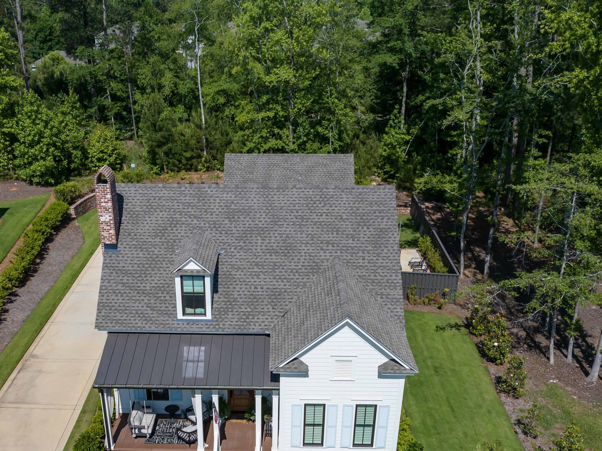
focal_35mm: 38
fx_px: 661
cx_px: 258
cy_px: 341
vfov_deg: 36.7
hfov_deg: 48.8
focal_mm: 12.29
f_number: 2.8
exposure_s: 1/500
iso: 130
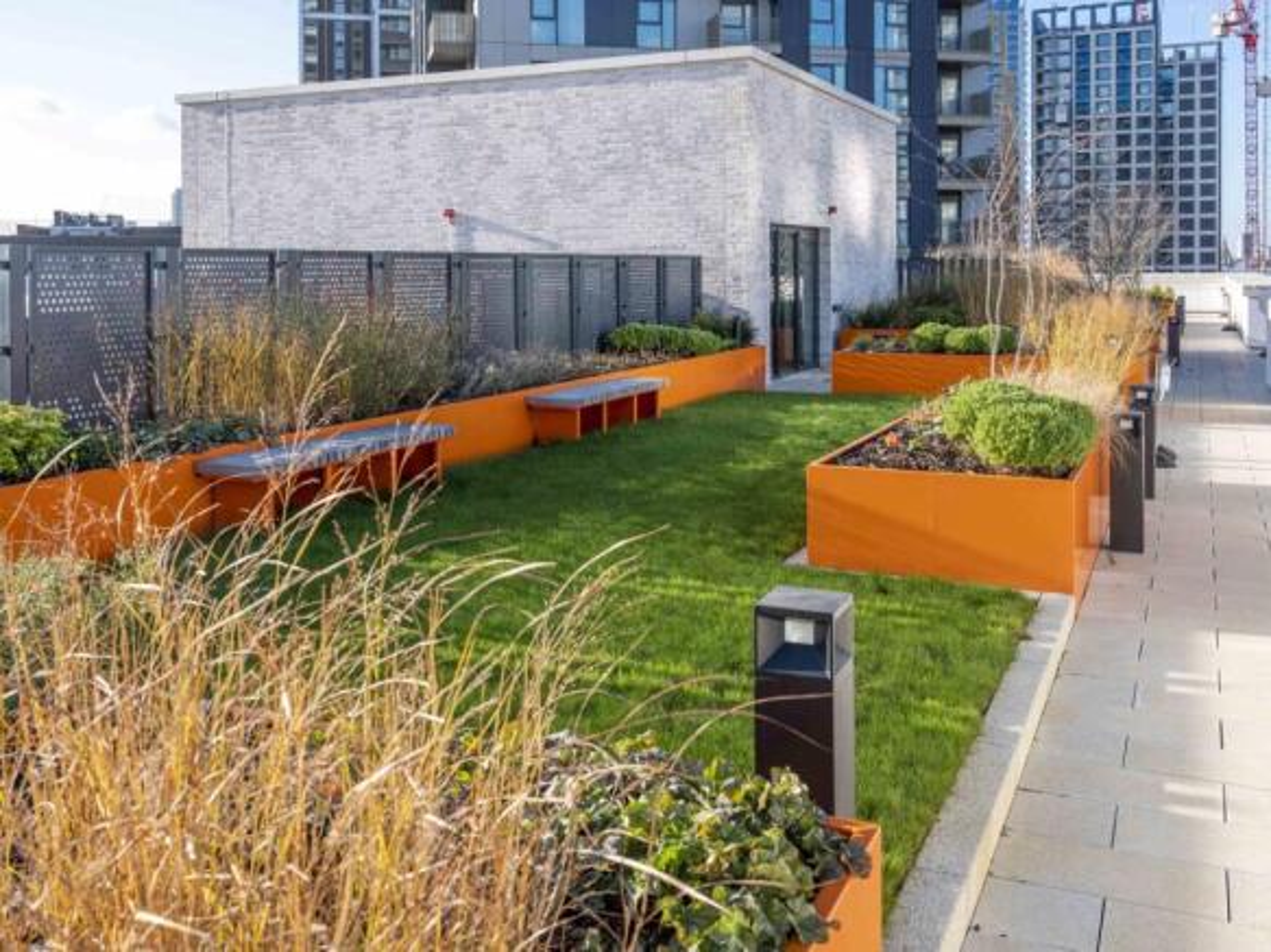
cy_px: 476
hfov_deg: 58.4
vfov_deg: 45.4
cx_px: 636
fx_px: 1138
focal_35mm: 31
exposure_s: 1/100
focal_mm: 38.9
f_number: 13
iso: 400
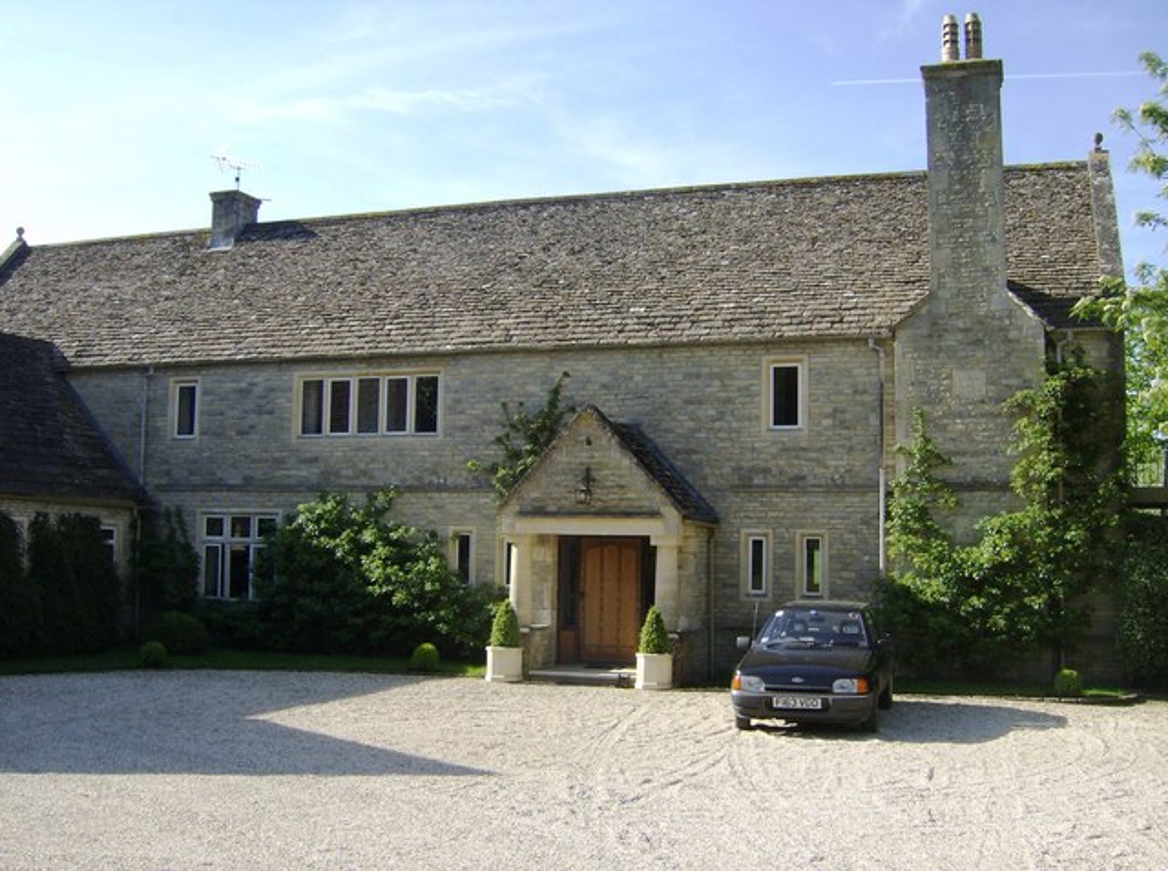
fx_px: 1212
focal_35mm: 36
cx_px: 584
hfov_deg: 51.5
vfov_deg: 39.5
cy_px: 436
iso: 100
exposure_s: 1/383
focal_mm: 6
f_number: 4.7
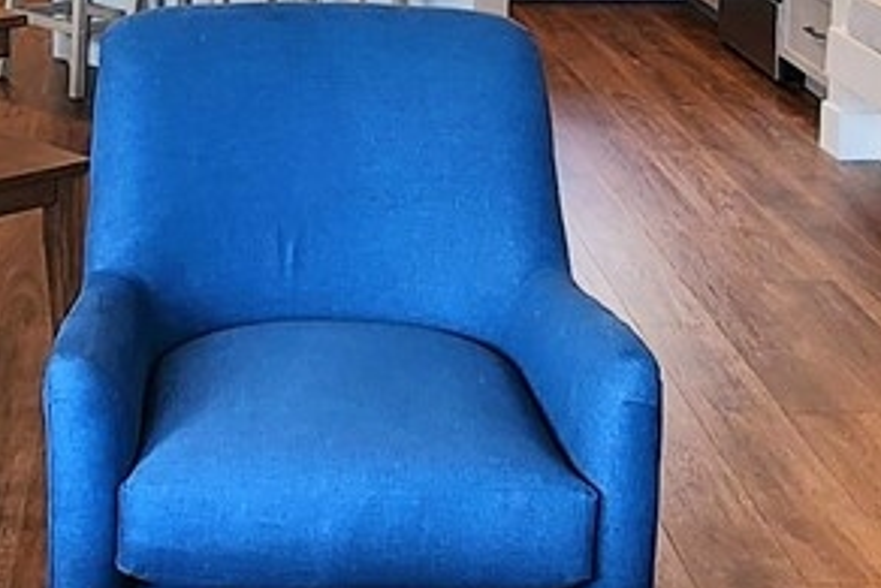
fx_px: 1812
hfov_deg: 27.2
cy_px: -75
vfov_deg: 17.7
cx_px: 332
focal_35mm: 74
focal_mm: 2.2
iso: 80
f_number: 2.2
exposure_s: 1/60.2
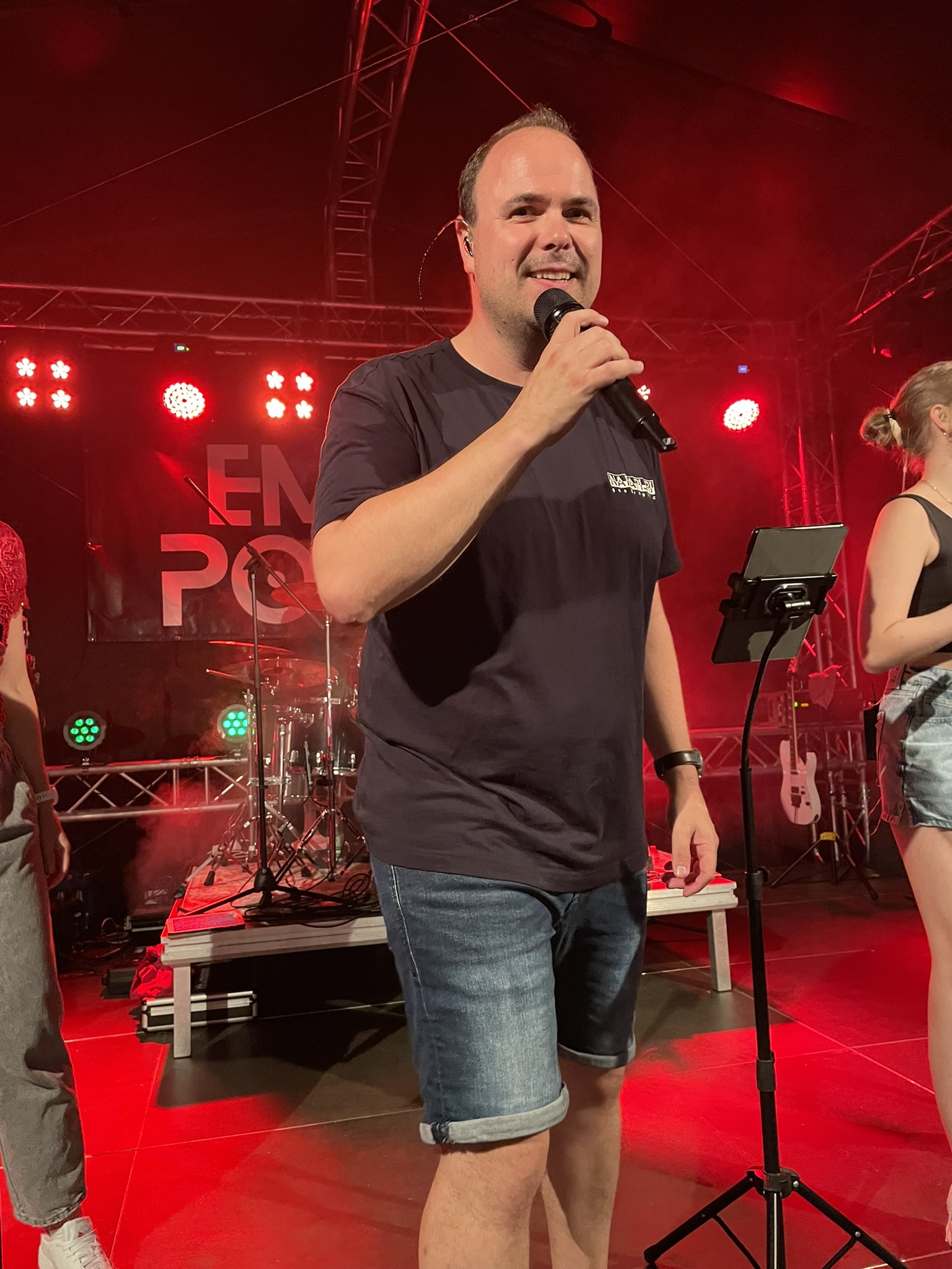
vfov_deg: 67.3
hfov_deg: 53.1
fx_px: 953
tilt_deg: +4.9
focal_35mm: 26
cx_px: 476
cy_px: 634
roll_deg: +3.1
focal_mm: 4.2
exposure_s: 1/59
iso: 500
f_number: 1.6
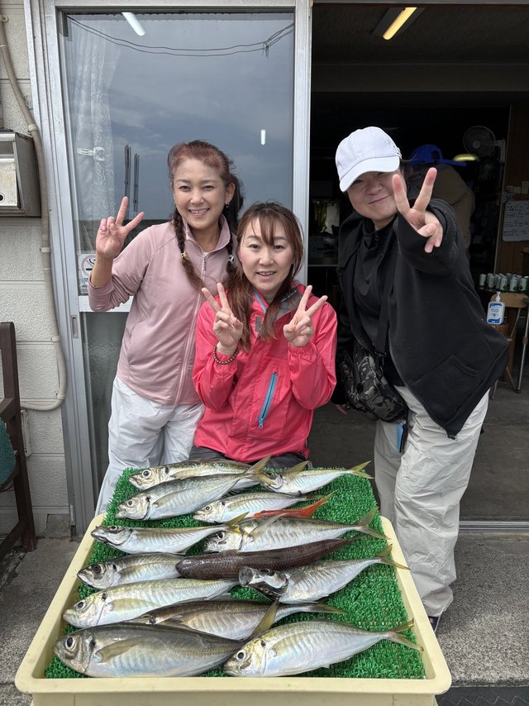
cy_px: 353
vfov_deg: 67.3
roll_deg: -1.4
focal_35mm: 26
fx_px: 530
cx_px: 264
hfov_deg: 53.0
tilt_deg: -11.3
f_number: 1.6
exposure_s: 1/2242
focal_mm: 5.96
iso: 50
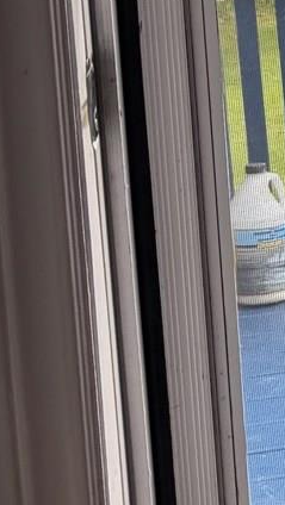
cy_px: -46
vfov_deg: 14.8
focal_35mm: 142
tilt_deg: -7.7
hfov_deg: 7.2
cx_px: 981
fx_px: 1905
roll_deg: +0.0
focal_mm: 6.76
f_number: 1.78
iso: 80
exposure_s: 1/665
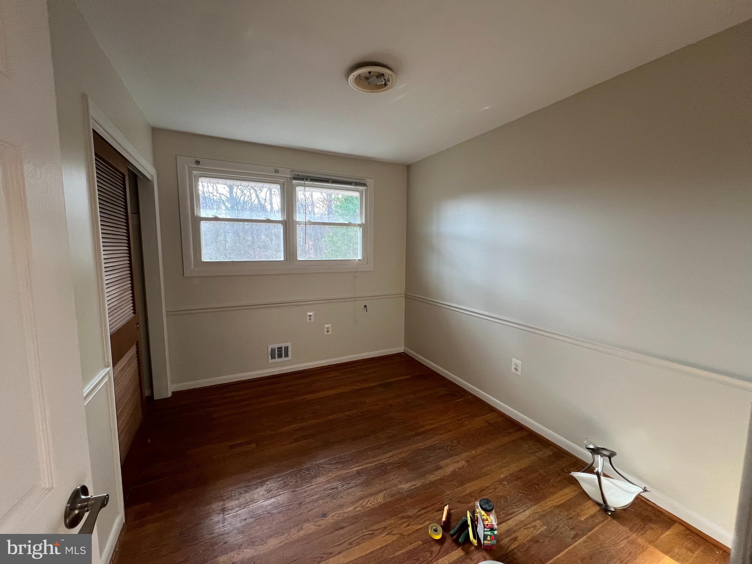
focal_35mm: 13
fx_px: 282
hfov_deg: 106.2
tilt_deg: -6.5
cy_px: 282
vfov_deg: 89.9
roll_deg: -0.3
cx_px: 376
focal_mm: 1.57
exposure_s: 1/120
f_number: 1.8
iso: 160
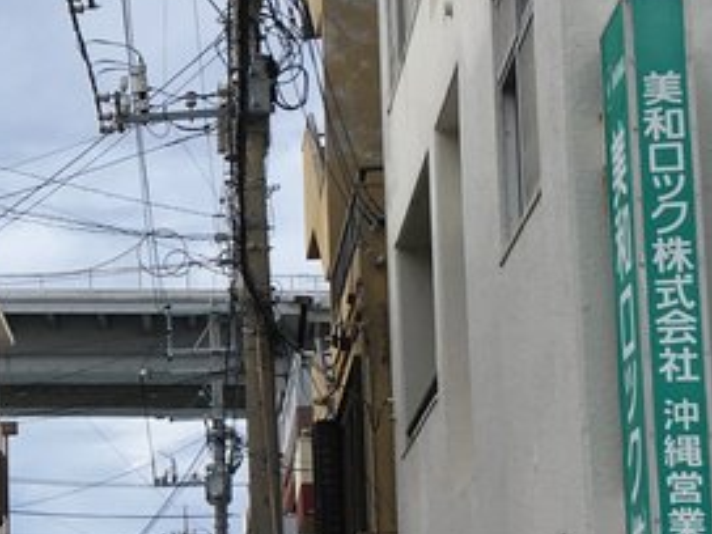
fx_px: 2242
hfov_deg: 16.4
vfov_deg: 13.5
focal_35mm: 109
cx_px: -366
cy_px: 466
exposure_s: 1/986
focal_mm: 4.15
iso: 25
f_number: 2.2
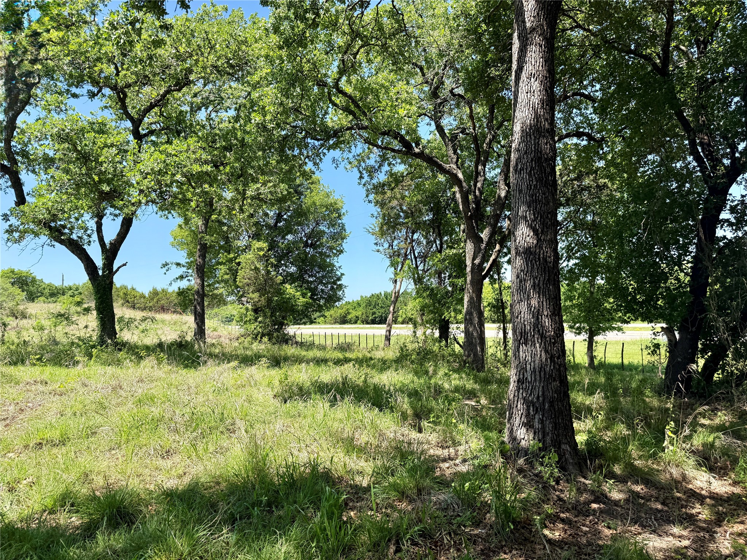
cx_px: 374
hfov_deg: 71.6
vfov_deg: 56.8
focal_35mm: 24
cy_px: 280
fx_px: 518
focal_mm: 6.76
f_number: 1.78
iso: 80
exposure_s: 1/1553
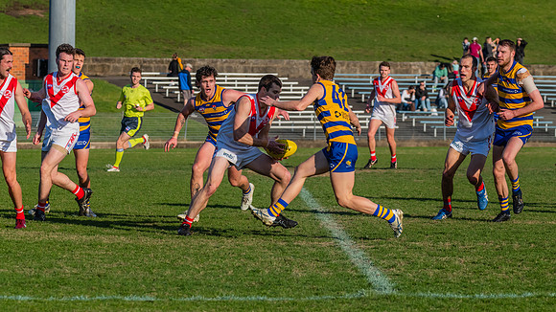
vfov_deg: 5.1
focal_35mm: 238
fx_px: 3503
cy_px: 145
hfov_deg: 9.1
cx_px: 297
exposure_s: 1/1600
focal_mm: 210
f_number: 8
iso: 800
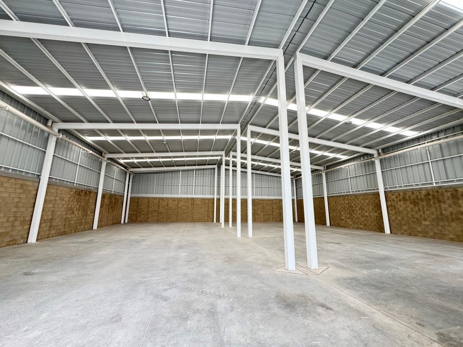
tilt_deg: +11.8
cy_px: 174
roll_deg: +2.3
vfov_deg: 85.7
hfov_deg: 102.1
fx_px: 187
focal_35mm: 14
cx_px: 232
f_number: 2.2
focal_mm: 2.22
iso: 160
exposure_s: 1/99
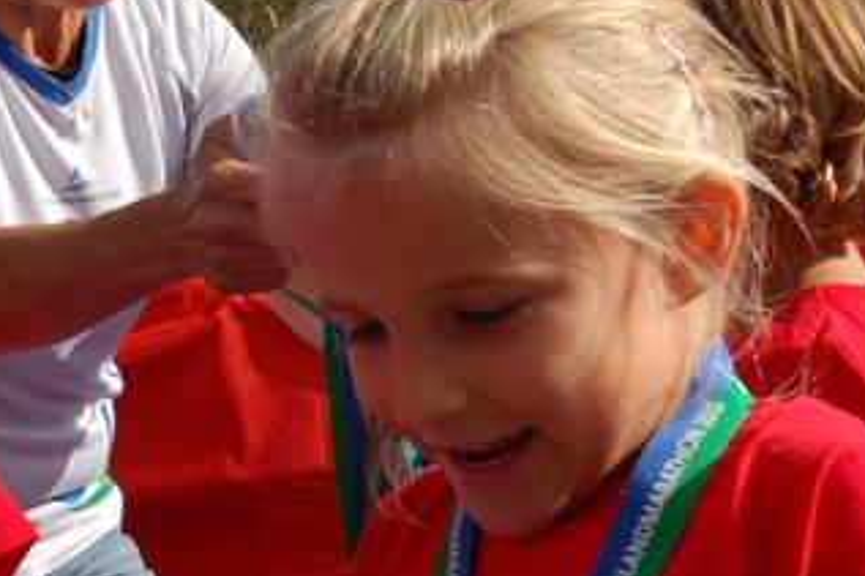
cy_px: 478
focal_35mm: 103
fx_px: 2473
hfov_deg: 19.6
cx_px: 161
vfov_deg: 13.2
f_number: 9
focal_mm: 34
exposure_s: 1/320
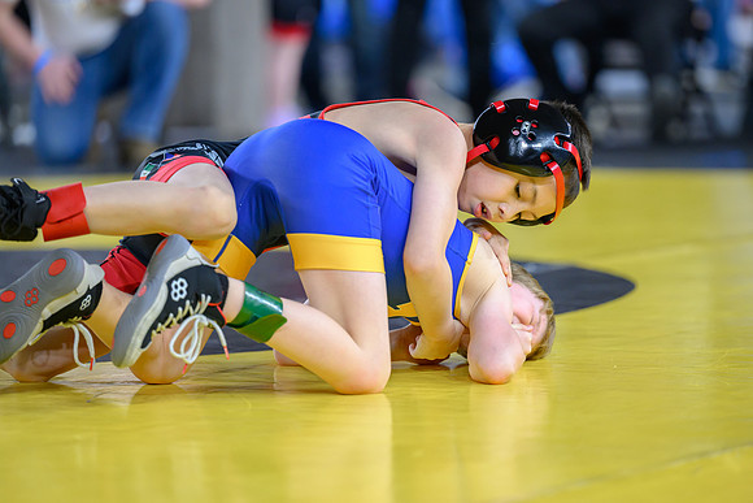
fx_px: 3868
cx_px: 431
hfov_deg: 11.1
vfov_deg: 7.4
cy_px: 221
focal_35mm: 185
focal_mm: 160
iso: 2500
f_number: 2.8
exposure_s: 1/640
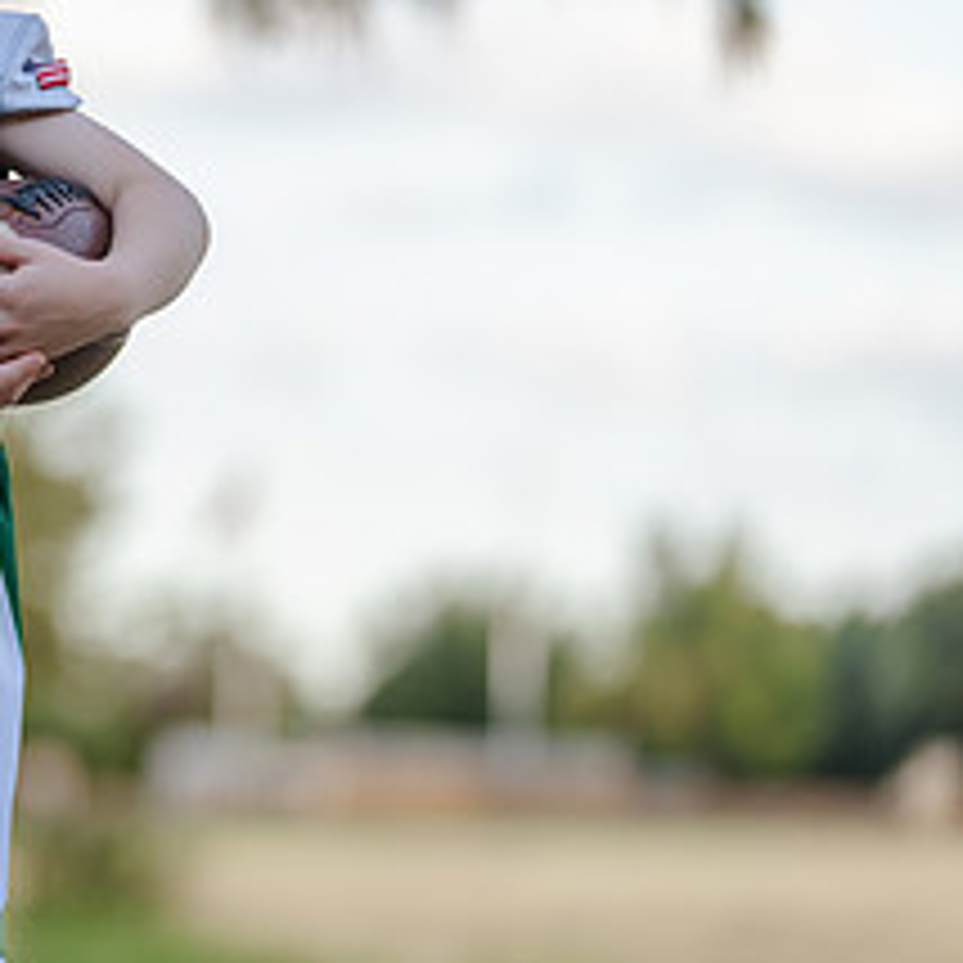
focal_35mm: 292
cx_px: -243
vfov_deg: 6.0
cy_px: 277
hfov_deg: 6.0
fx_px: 9190
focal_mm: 127
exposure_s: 1/320
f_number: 2.8
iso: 160
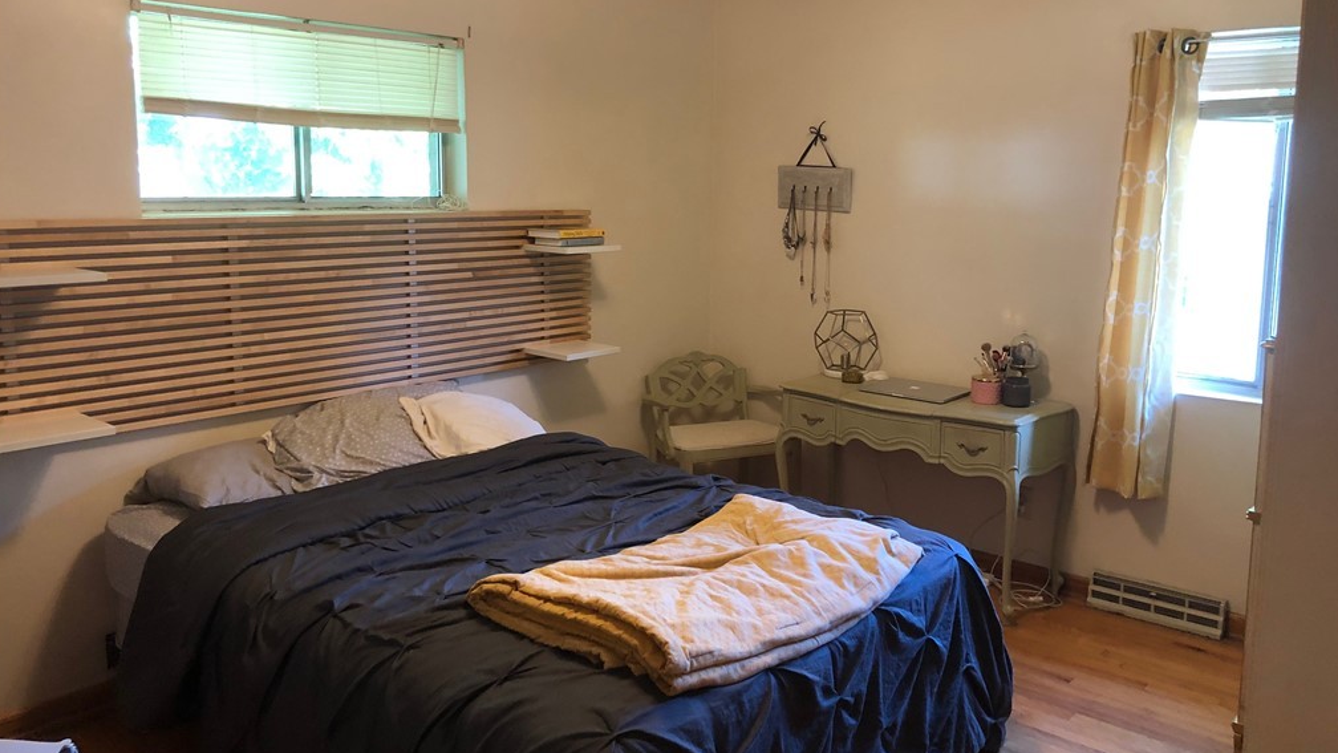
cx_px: 668
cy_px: 335
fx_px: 1100
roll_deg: +0.3
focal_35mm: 31
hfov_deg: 62.6
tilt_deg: -6.9
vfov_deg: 37.7
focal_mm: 3.99
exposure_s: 1/15
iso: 64
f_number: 1.8
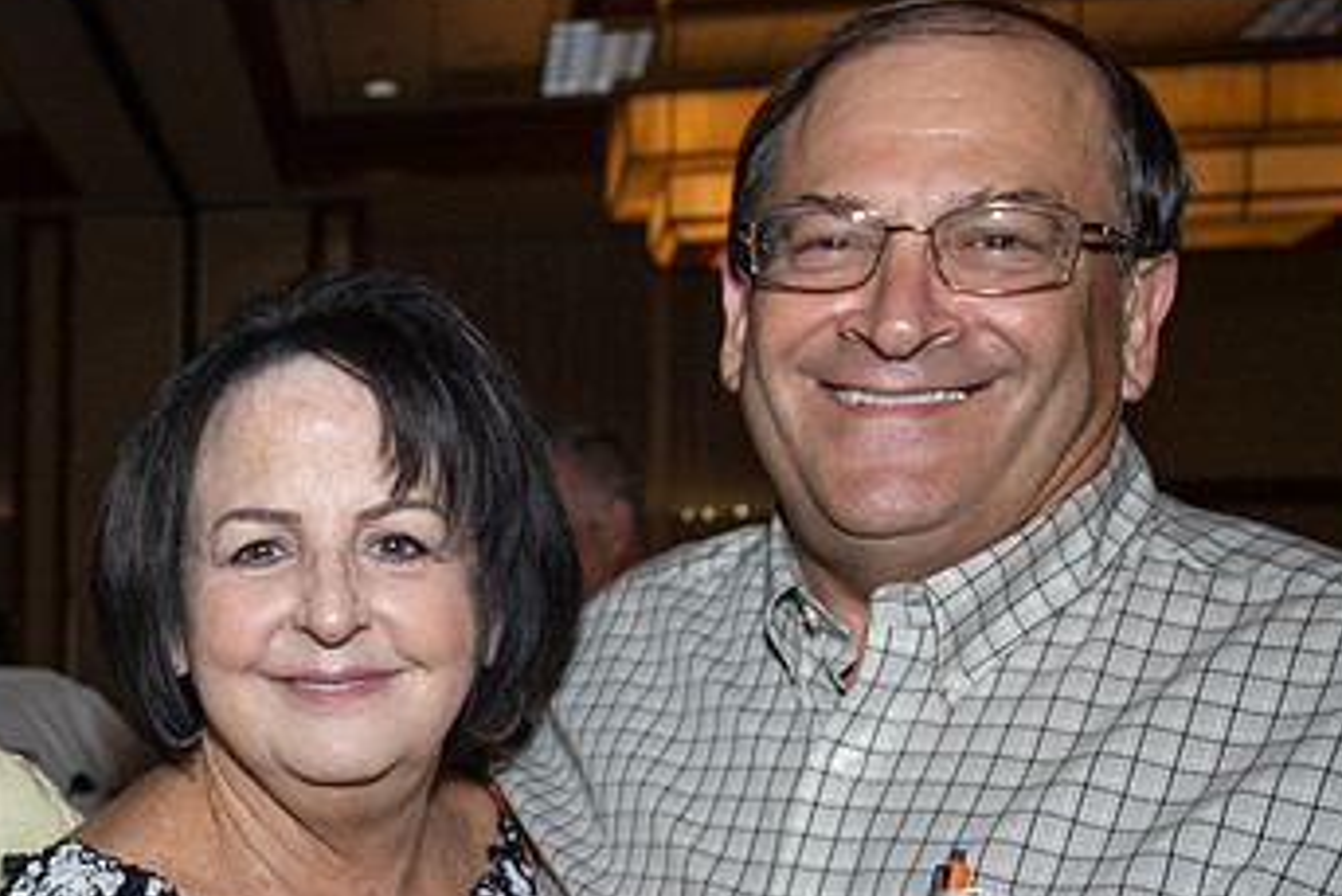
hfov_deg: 35.1
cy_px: 701
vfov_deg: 25.6
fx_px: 1939
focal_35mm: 52
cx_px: 48
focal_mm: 20
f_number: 5.6
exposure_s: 1/250
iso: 3200
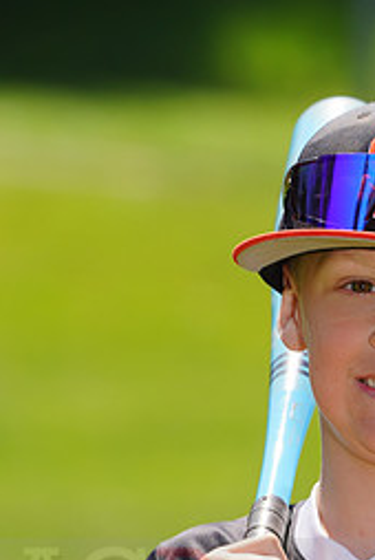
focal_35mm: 664
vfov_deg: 3.1
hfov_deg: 2.1
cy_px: 569
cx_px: 389
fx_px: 10346
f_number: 8
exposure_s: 1/250
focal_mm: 291
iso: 100
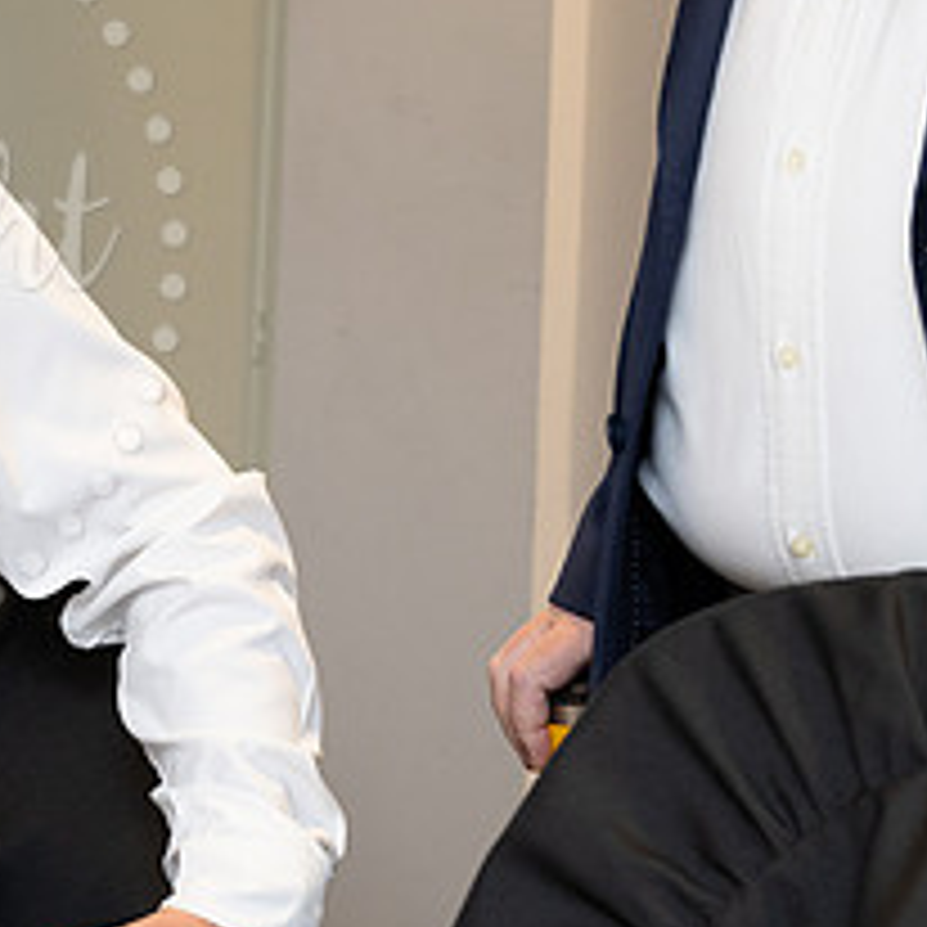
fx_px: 5514
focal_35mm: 182
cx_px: -243
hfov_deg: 9.5
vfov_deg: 9.6
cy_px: 241
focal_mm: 76
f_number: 5
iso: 1000
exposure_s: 1/125
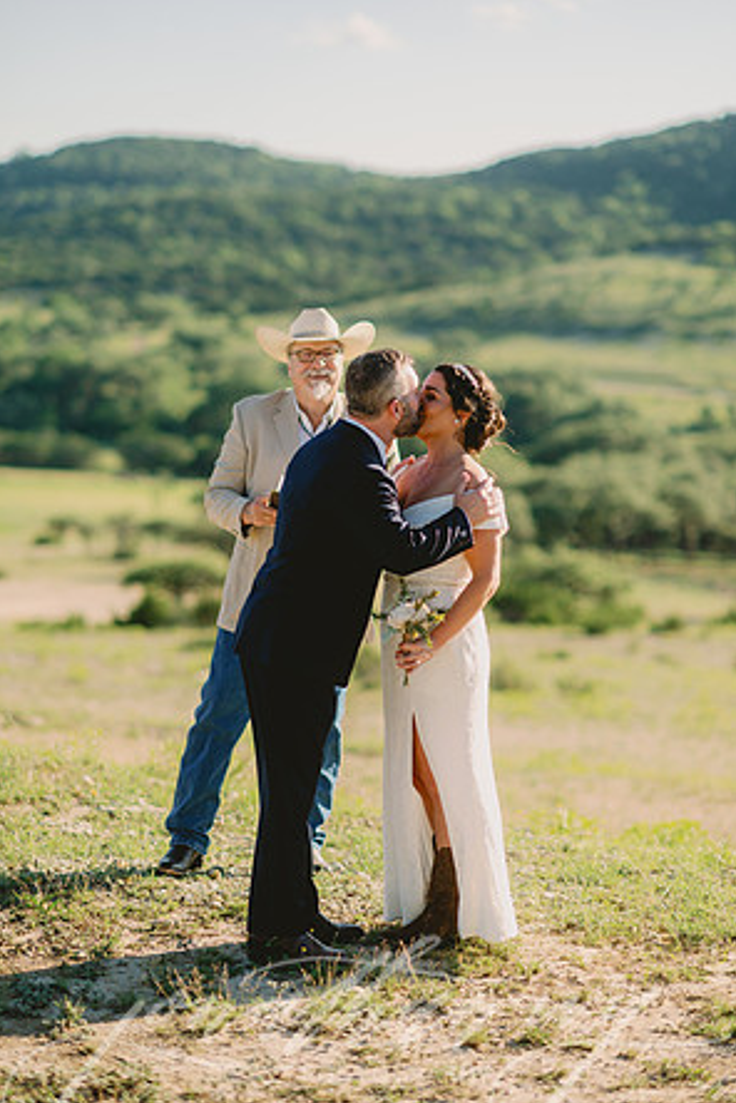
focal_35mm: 86
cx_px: 367
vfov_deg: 23.6
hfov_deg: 15.9
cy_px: 552
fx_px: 2637
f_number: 2
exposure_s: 1/3200
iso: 50
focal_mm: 85
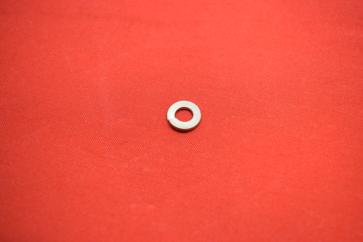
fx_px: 378
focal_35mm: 38
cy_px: 121
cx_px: 182
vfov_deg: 35.5
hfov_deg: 51.3
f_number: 5
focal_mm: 25
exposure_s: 1/125
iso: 2000
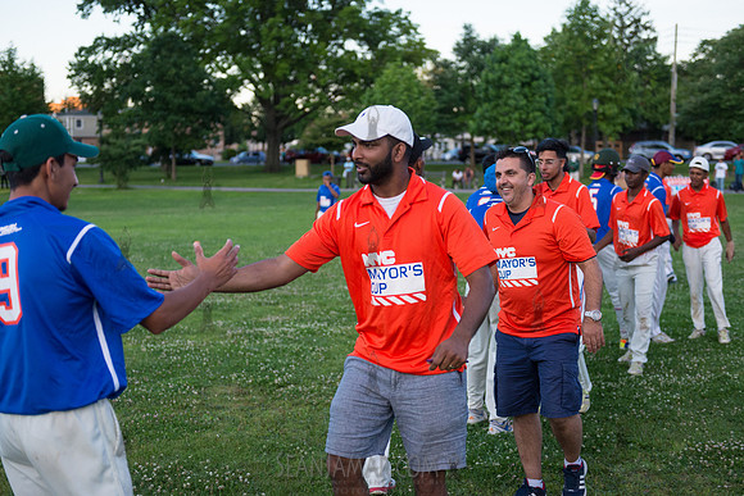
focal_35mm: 48
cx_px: 372
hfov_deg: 41.1
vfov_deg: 28.1
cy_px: 248
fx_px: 992
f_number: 2.8
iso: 1600
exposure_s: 1/2000
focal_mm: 48
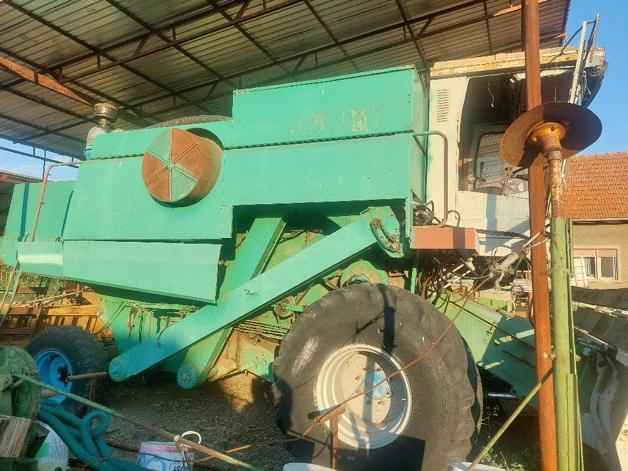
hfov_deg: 69.4
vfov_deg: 54.9
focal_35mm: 25
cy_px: 236
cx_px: 314
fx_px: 454
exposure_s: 1/714
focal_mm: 5.23
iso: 40
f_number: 1.8
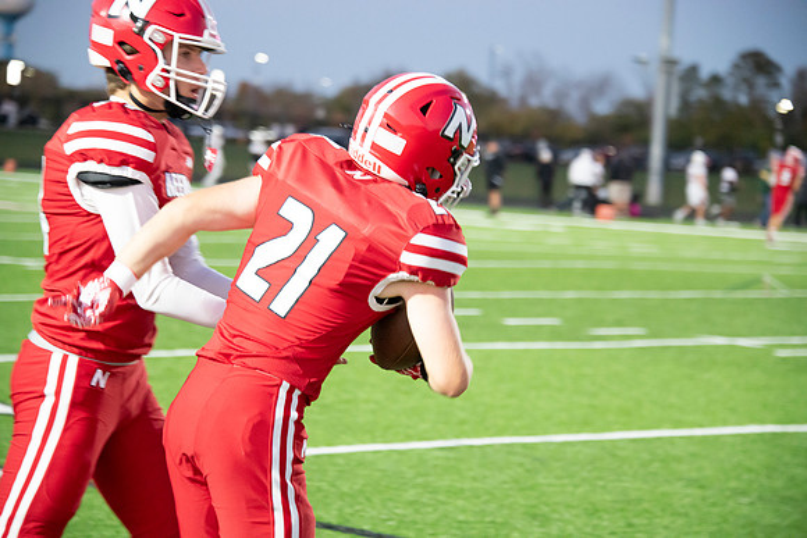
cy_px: 269
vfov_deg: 10.2
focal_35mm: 135
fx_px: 3027
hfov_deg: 15.2
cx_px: 404
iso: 8000
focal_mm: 135
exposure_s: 1/250
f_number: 5.6
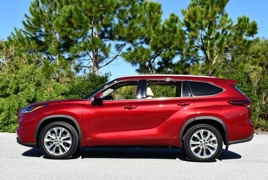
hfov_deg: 34.5
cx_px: 134
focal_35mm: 58
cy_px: 90
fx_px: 432
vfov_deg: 23.4
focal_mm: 29
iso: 125
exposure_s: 1/250
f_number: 8
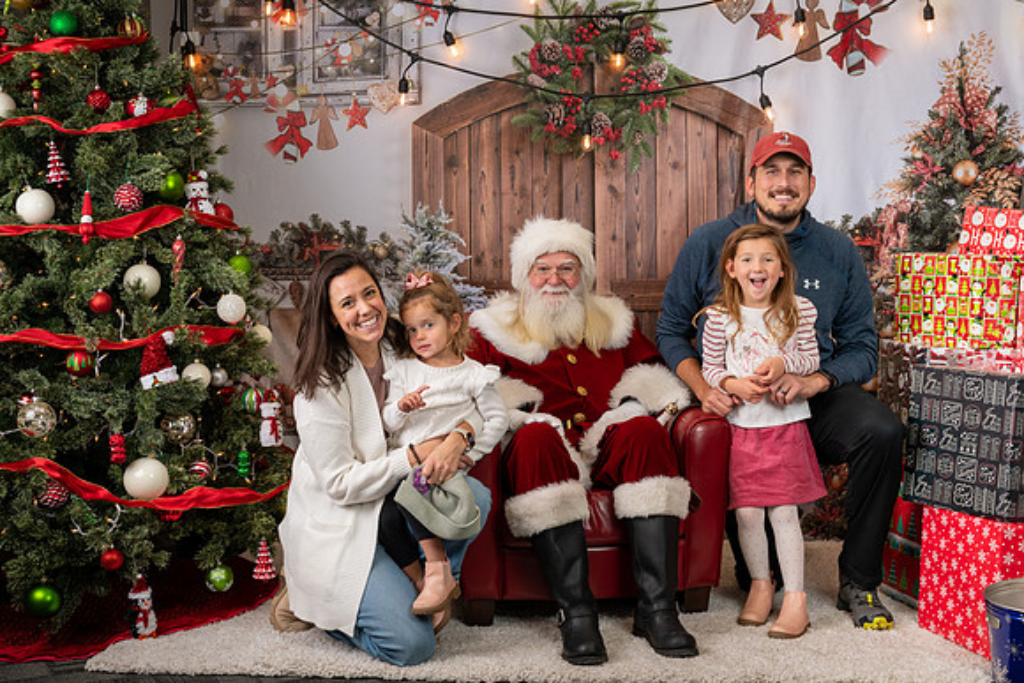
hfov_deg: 37.3
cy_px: 320
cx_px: 545
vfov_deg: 25.4
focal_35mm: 53
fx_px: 1515
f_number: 9
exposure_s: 1/100
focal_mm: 50
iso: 100
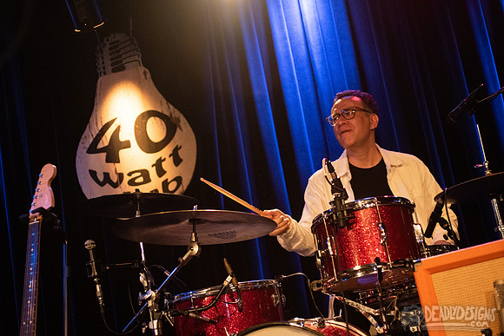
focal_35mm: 62
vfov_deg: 22.0
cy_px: 178
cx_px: 253
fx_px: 865
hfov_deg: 32.5
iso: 3200
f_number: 3.2
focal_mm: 52
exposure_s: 1/125
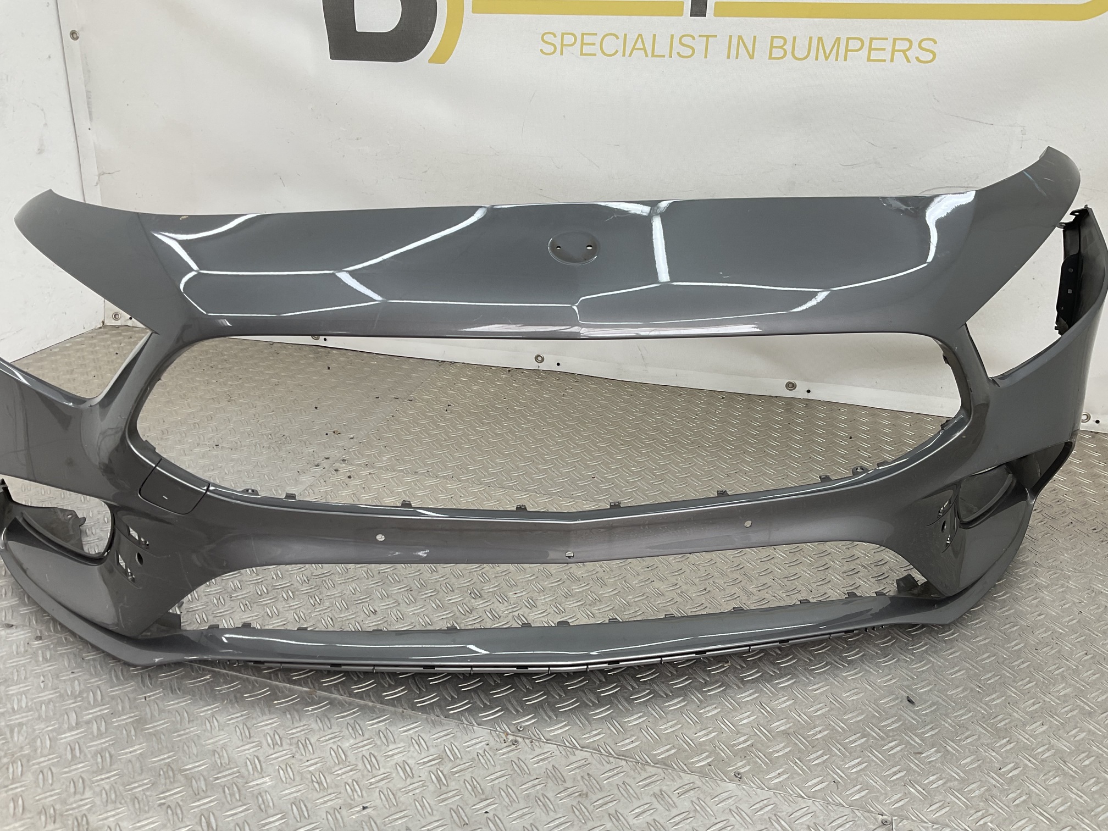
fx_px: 928
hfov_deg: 61.7
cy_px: 416
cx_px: 554
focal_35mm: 29
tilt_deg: -24.1
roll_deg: -2.5
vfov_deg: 48.2
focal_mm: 3
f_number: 1.8
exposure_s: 1/110
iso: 16
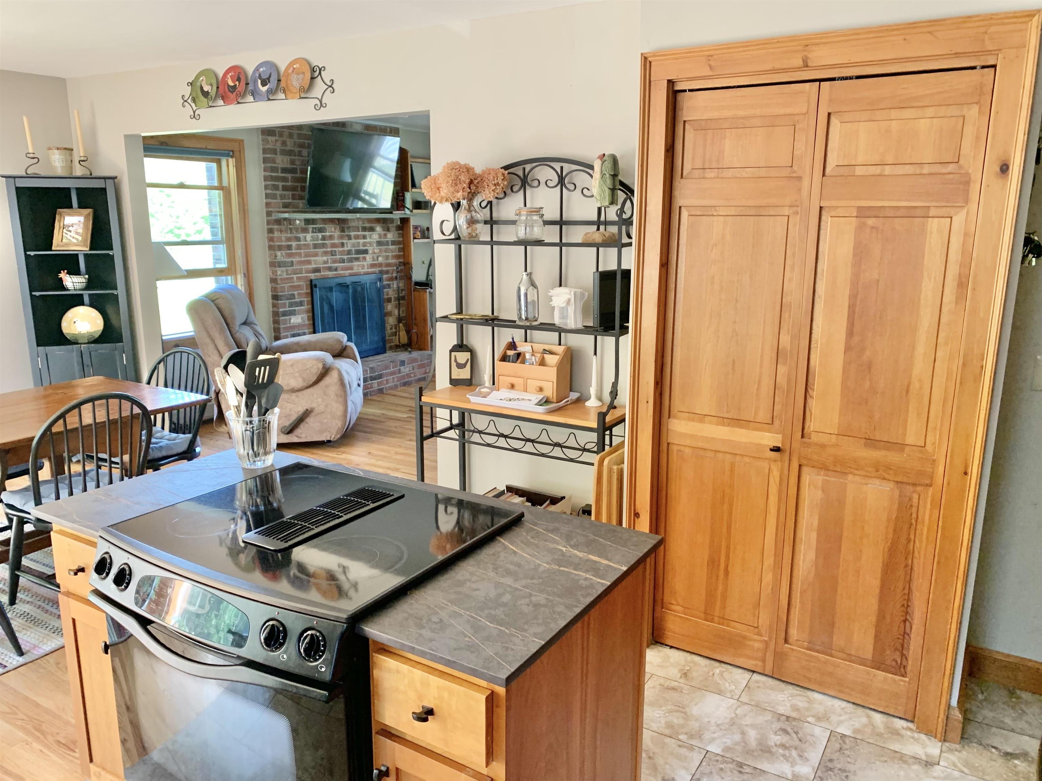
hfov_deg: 67.3
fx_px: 783
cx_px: 521
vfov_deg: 53.1
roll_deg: -0.2
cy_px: 390
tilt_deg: -12.8
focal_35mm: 26
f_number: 1.8
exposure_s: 1/60
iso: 200
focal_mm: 4.25
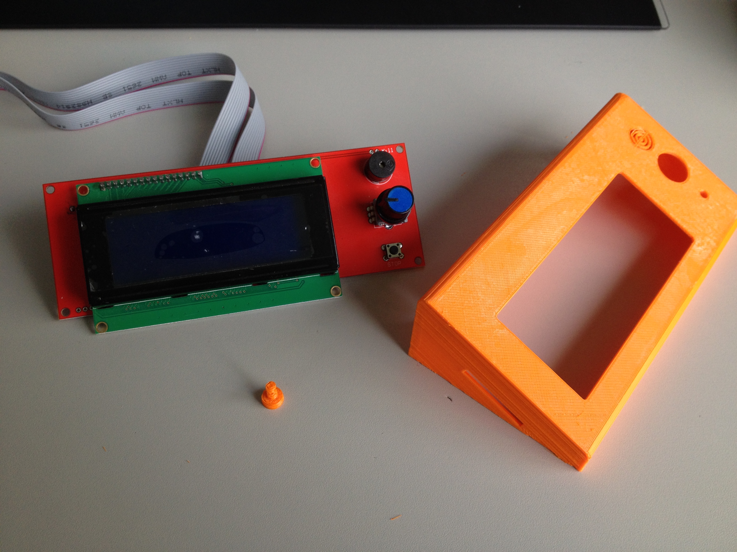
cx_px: 368
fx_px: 745
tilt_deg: -51.3
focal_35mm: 35
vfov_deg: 40.7
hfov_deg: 52.6
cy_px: 276
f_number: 2.4
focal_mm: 4.28
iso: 64
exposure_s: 1/60
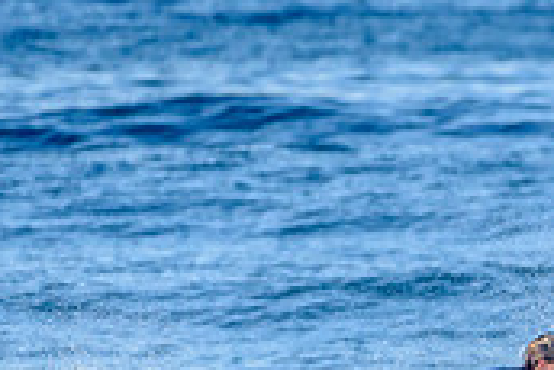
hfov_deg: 1.0
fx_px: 31835
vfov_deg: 0.7
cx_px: 632
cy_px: 499
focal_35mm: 2067
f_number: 5.6
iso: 560
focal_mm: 500
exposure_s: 1/1250
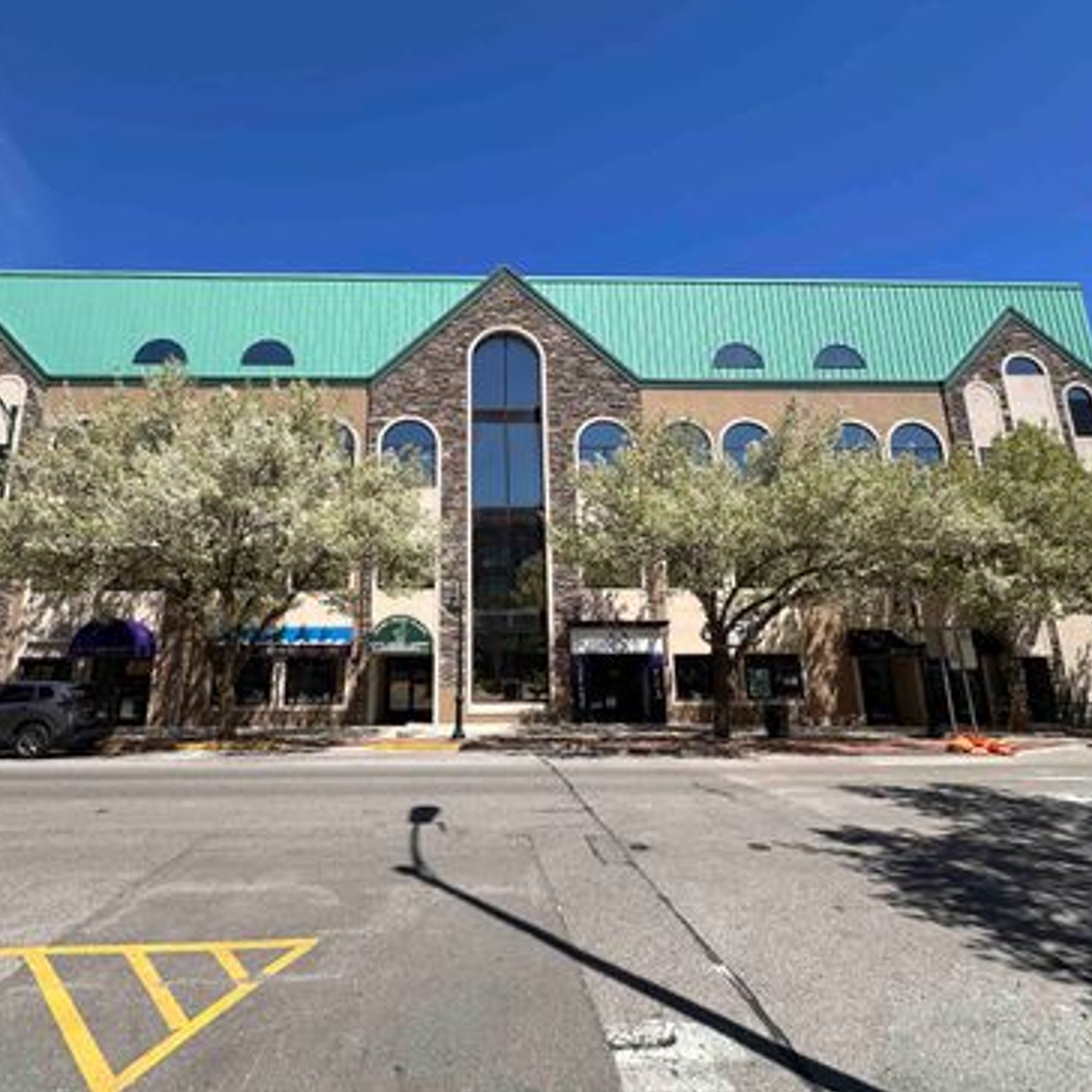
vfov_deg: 84.0
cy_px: 532
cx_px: 489
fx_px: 607
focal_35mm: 17
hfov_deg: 83.7
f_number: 2.2
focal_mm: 2.22
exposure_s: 1/1770
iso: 40
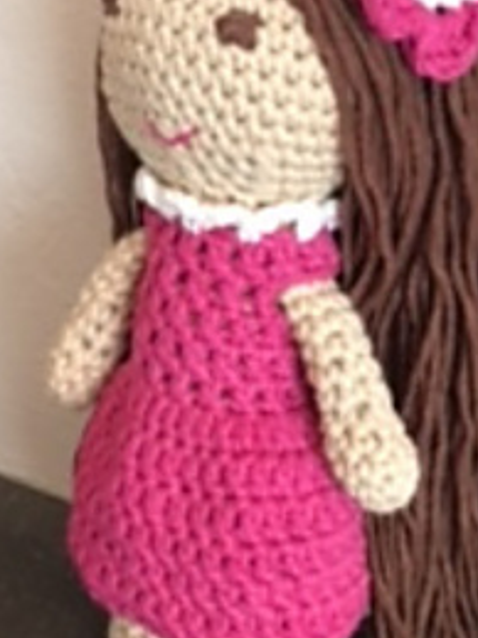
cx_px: 282
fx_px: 1032
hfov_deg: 26.0
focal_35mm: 56
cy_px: 261
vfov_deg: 34.3
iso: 125
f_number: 2.2
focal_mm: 4.15
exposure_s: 1/4
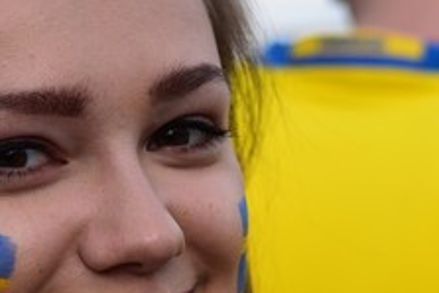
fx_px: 2294
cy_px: 248
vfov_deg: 7.3
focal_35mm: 188
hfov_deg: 10.9
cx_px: 276
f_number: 2.8
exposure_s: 1/320
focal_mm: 35
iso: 100
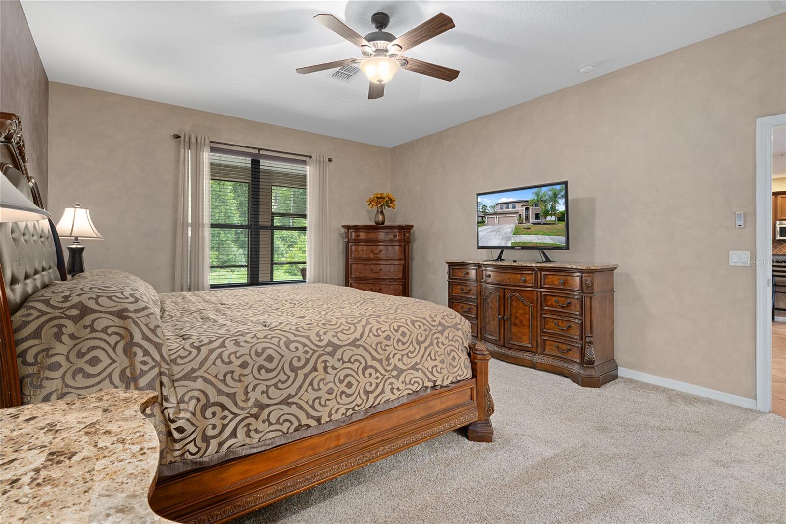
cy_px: 262
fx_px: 349
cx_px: 393
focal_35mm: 16
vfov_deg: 73.7
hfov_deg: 96.7
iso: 320
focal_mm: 16
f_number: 9
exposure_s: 4
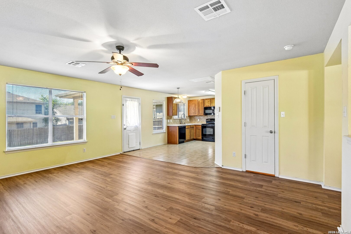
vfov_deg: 70.4
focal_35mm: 17
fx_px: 166
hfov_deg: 93.3
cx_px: 176
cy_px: 117
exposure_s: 1/15
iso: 1600
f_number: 8
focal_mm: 17
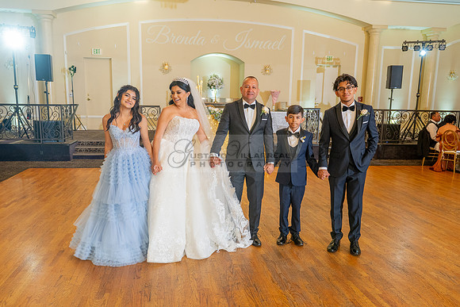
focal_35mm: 30
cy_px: 179
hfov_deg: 61.2
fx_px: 388
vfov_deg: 43.0
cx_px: 223
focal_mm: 24
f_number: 4
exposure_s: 1/80
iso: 800
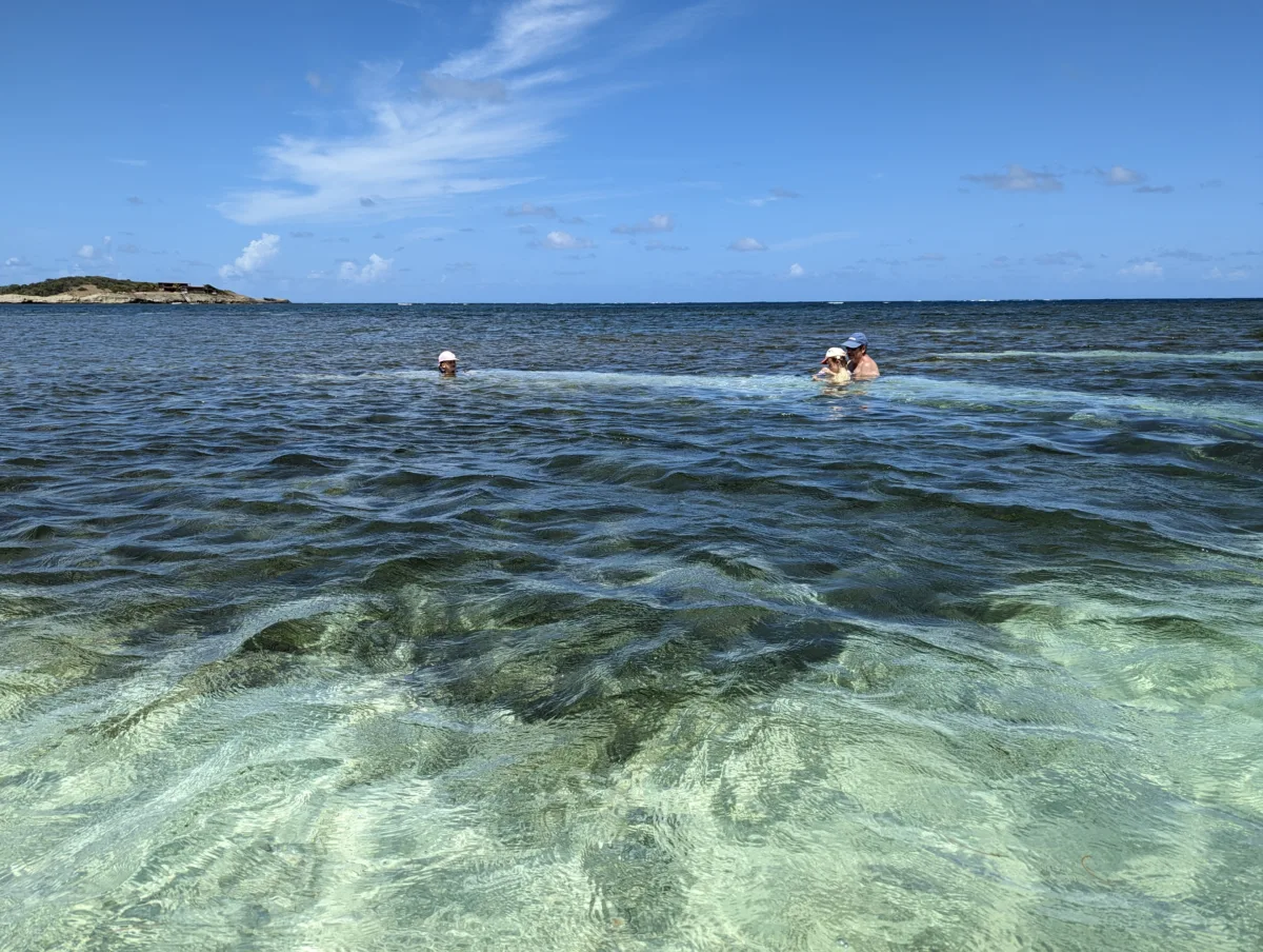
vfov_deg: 57.0
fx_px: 877
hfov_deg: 71.5
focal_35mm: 24
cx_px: 632
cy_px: 476
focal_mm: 6.81
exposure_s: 1/2096
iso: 47
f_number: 1.85
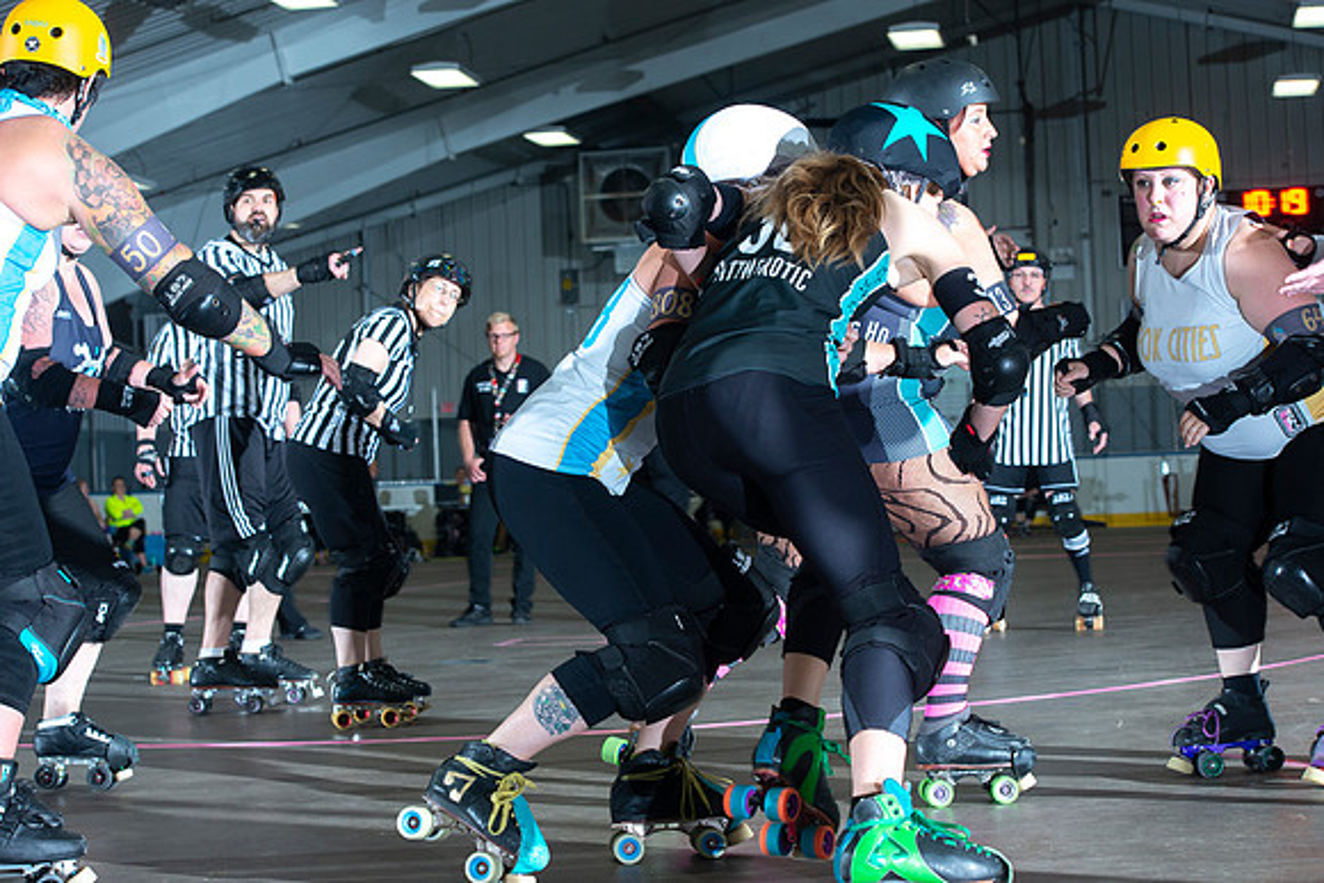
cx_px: 662
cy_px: 442
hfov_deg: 28.8
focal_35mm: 70
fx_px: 2575
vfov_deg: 19.5
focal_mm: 70
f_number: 7.1
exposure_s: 1/160
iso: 800
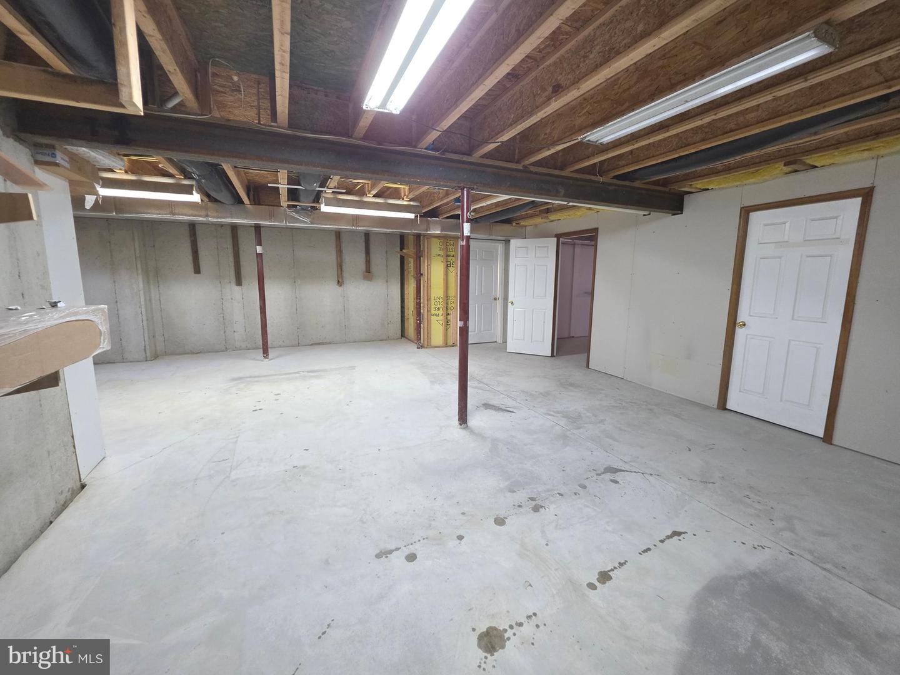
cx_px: 450
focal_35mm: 13
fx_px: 338
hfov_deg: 106.2
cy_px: 338
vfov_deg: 89.9
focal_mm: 2.2
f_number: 1.9
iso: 250
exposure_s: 1/60
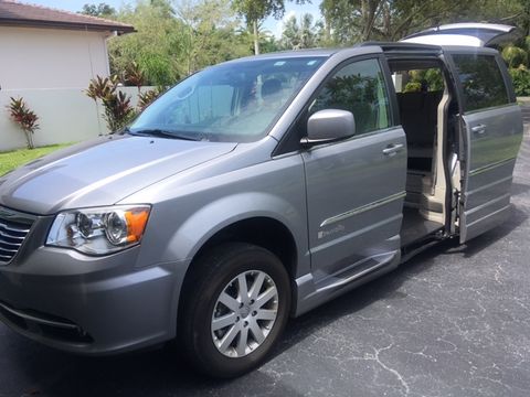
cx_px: 265
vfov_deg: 48.2
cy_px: 198
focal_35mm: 29
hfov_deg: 61.7
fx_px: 444
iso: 25
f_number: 2.2
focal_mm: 4.15
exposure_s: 1/718
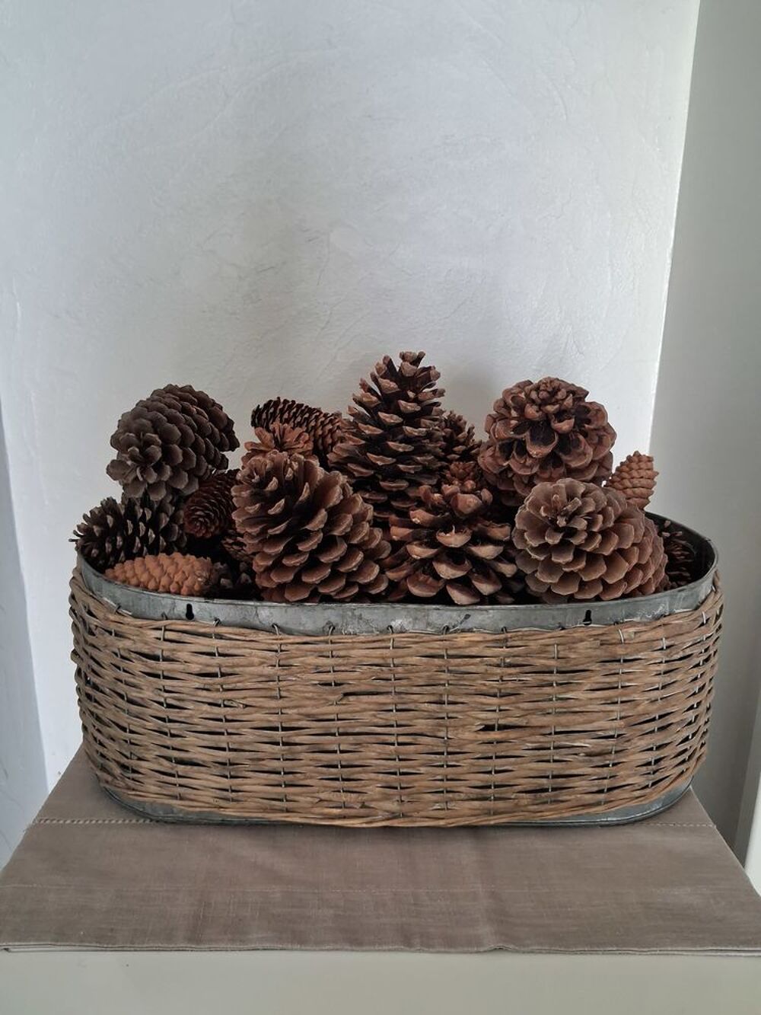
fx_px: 791
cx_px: 380
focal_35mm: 27
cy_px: 508
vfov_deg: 65.3
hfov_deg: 51.4
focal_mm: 4
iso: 400
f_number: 1.8
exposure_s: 1/100
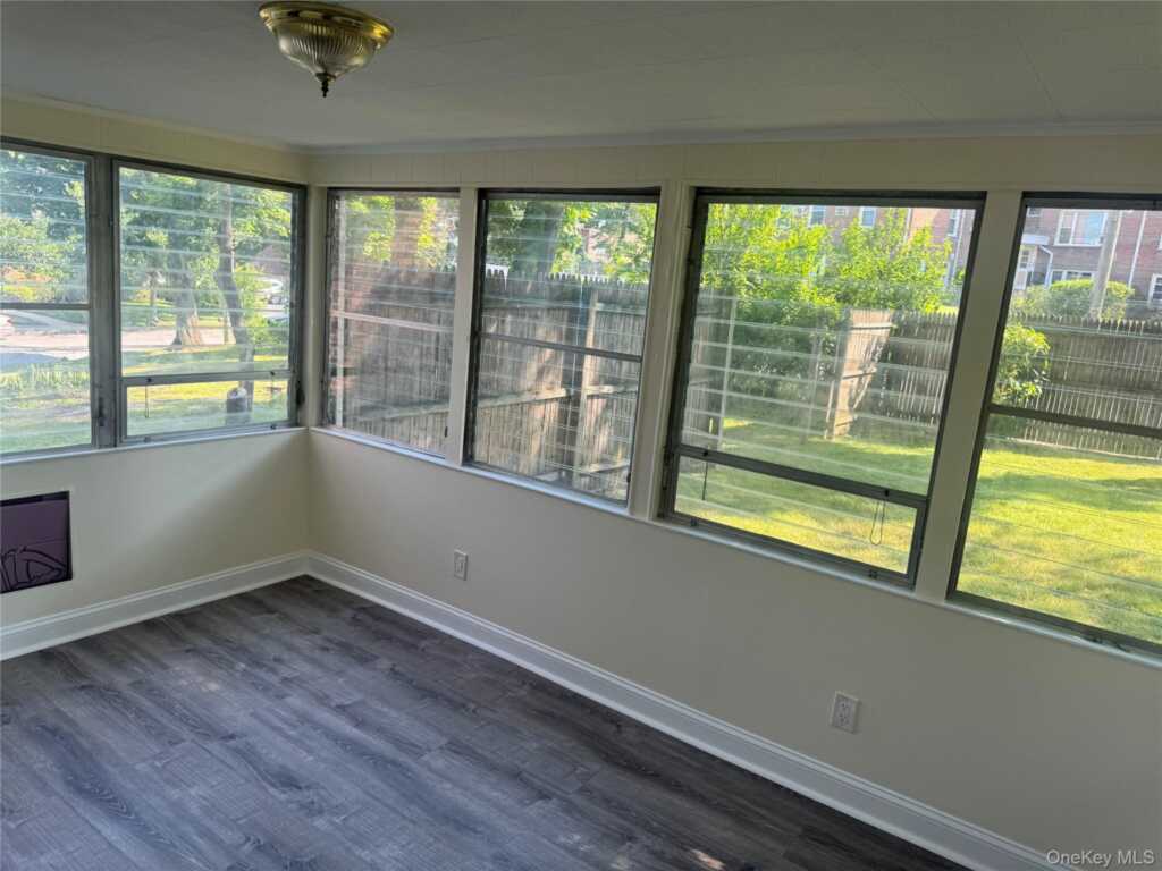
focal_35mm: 24
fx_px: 806
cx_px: 581
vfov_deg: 56.8
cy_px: 436
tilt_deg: -10.8
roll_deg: -4.8
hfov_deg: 71.6
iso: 80
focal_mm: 6.76
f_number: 1.78
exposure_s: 1/334
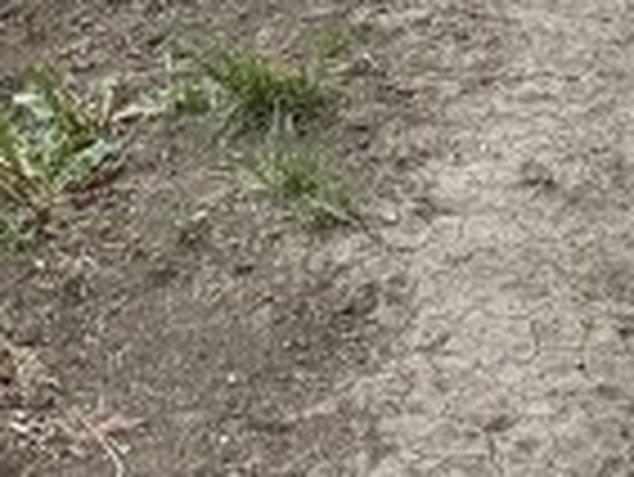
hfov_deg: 11.2
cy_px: -1066
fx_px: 3190
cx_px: 0
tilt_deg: -2.9
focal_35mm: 174
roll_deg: +0.3
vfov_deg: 7.3
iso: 100
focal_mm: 6.76
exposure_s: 1/1727
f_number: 1.78
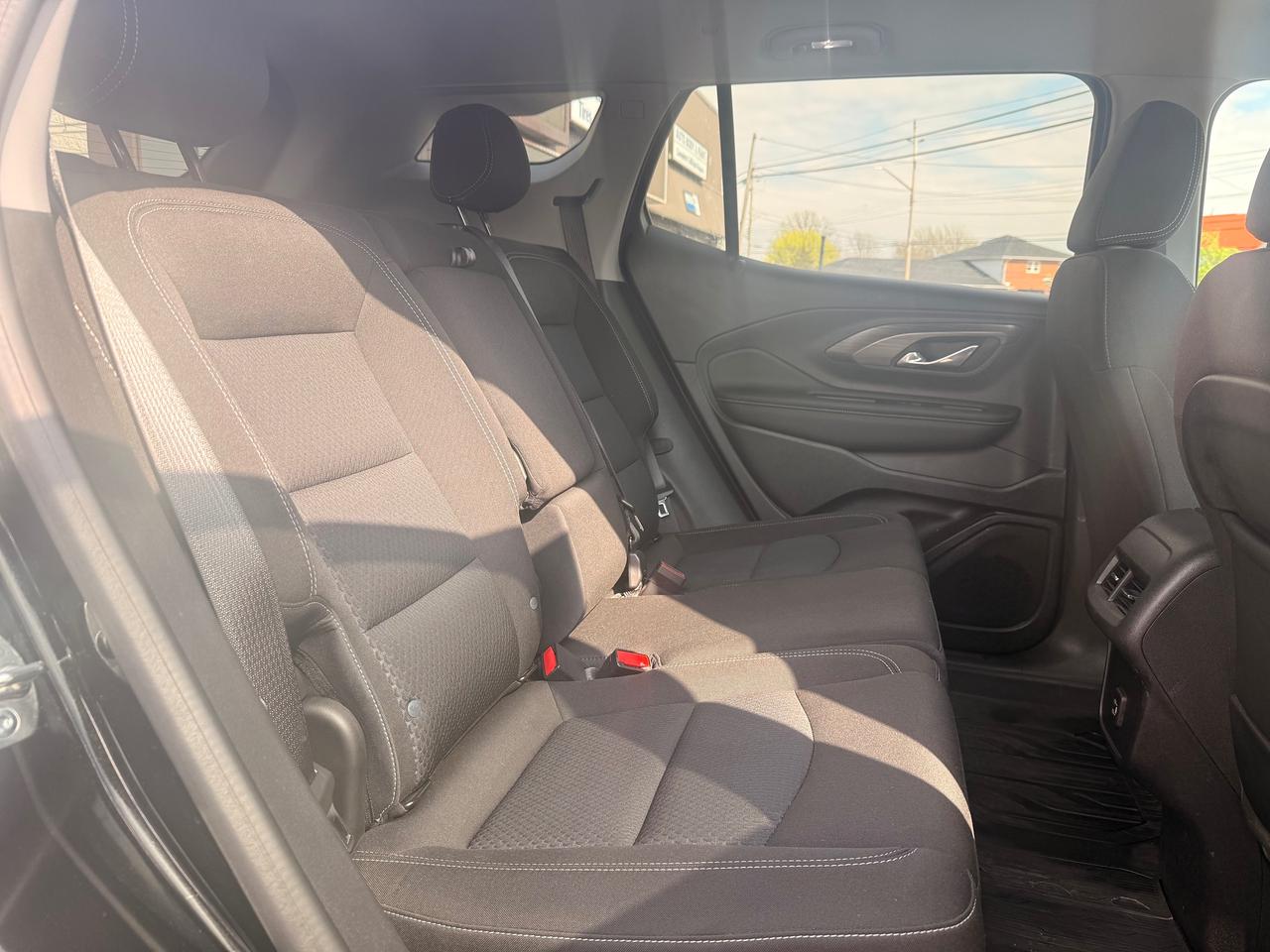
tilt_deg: -11.0
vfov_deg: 56.8
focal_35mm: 24
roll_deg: -1.6
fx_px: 881
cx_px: 635
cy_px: 476
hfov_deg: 71.6
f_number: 1.78
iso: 80
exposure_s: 1/350
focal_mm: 6.76
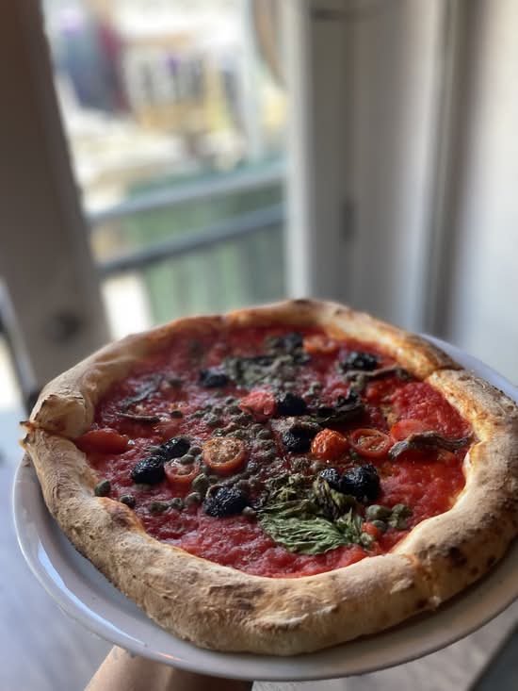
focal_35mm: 26
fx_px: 519
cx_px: 259
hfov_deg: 53.1
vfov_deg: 67.3
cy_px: 346
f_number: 1.6
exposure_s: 1/121
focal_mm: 4.2
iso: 64
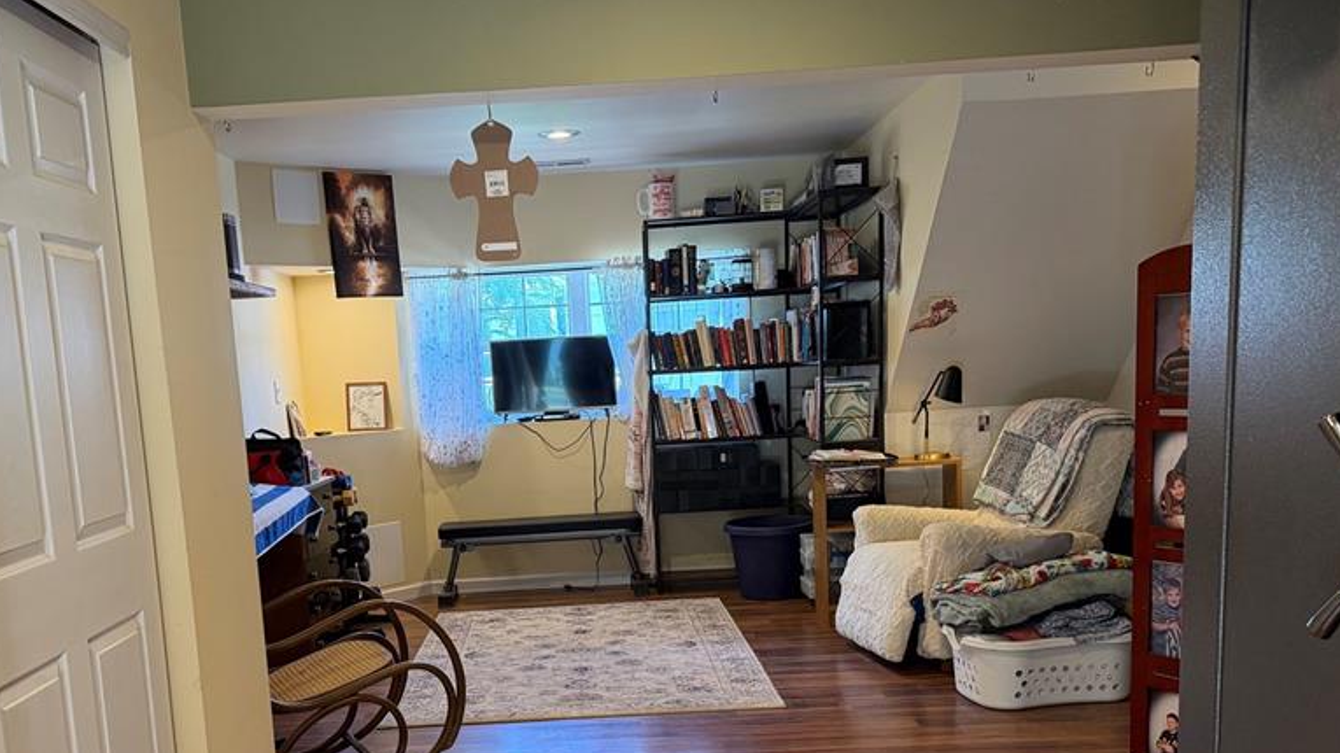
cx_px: 578
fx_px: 1243
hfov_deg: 56.4
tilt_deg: -8.0
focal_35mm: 35
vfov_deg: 33.1
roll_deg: +3.1
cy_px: 553
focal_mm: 6.76
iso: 320
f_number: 1.78
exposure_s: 1/120
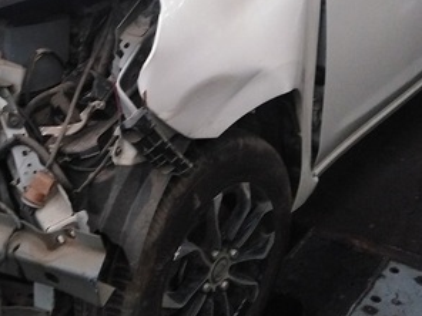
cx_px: 123
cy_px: 38
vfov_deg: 22.4
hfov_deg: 29.9
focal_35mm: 64
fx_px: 780
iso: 398
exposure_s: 1/20
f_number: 2.2
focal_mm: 3.46
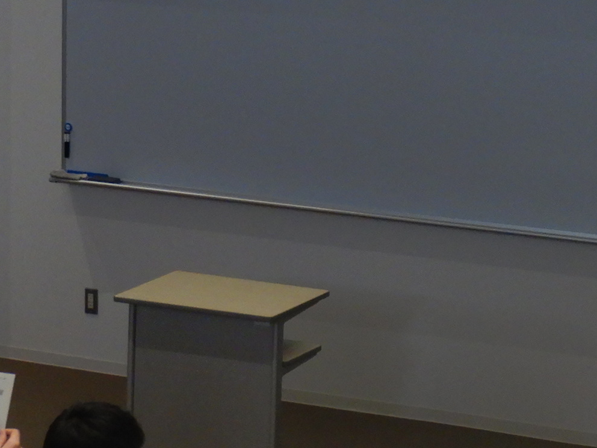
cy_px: -42
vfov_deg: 9.3
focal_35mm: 158
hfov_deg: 12.4
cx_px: 540
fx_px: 2725
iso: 220
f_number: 4.3
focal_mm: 8.5
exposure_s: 1/30
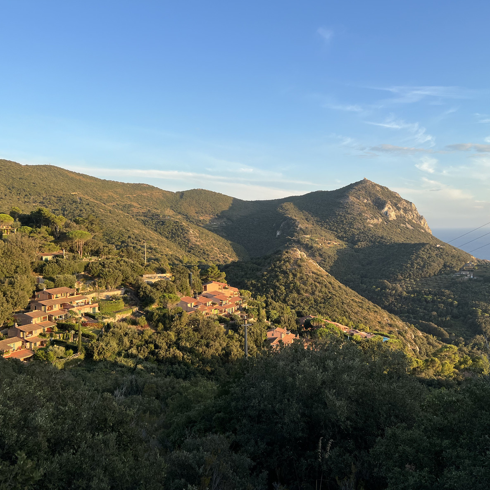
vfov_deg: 52.5
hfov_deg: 52.3
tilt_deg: -2.9
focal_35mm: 31
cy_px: 246
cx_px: 281
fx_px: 496
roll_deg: +0.9
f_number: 1.5
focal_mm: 5.7
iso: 50
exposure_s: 1/1209
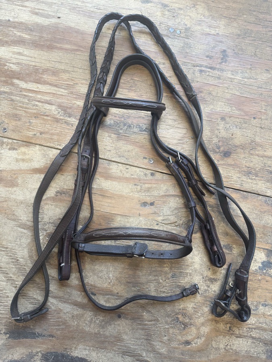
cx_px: 136
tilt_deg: -82.0
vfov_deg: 71.6
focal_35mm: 24
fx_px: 251
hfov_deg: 56.8
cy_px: 181
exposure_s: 1/120
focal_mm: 6.76
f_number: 1.78
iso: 200
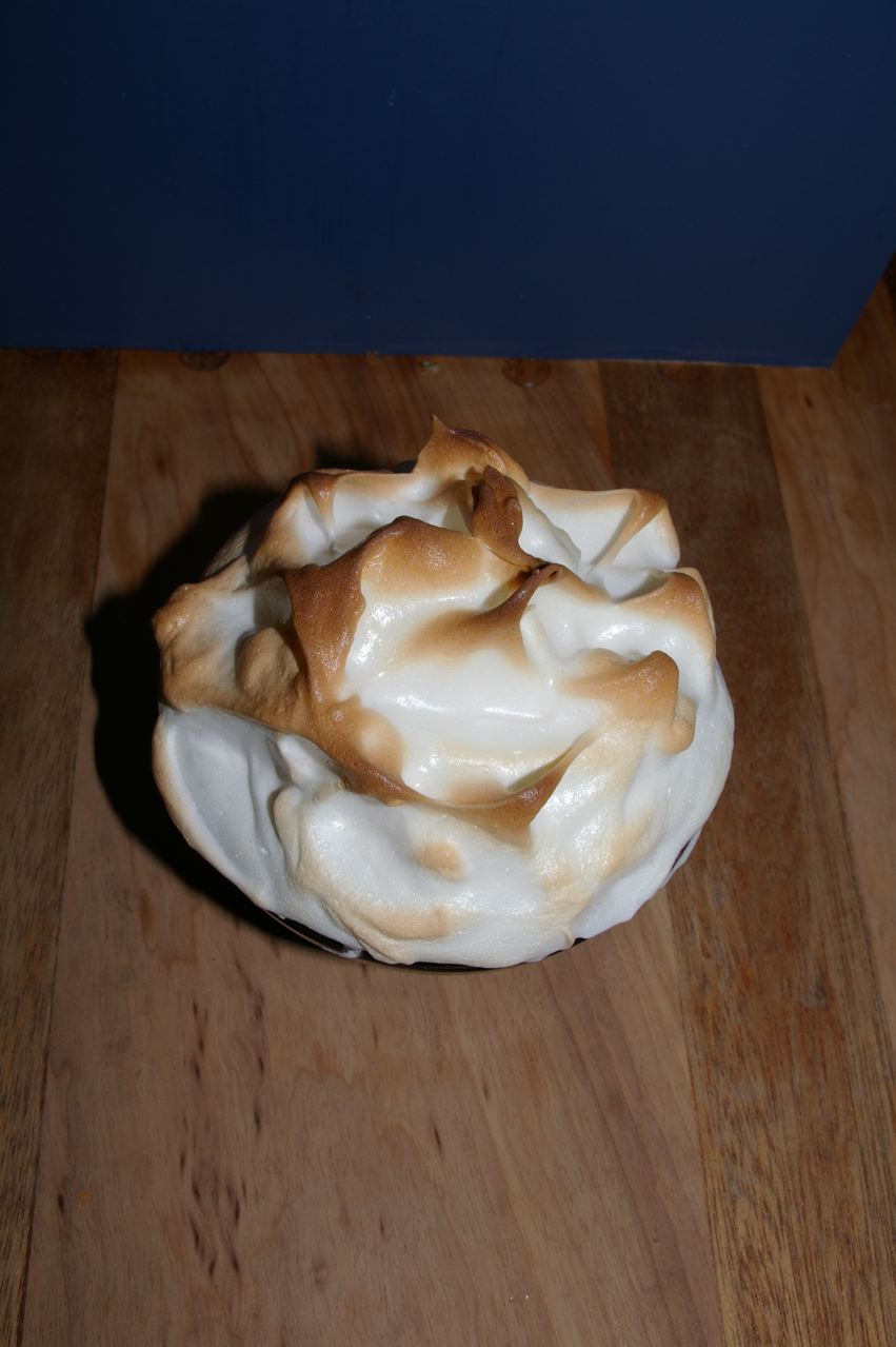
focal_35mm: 34
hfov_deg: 38.3
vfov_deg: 55.1
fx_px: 1290
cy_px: 674
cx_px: 448
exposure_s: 1/45
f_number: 13
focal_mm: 23
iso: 200
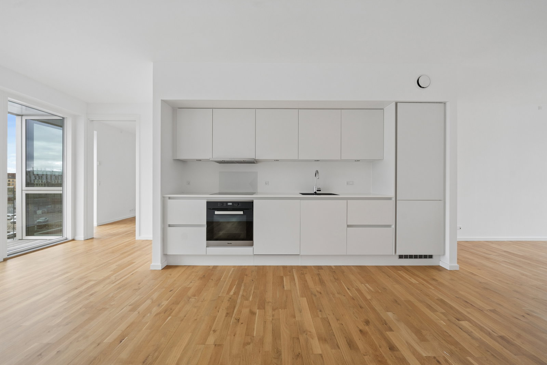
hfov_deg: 108.3
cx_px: 274
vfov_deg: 85.4
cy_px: 182
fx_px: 198
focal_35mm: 13
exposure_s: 1/125
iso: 500
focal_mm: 13
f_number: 6.3
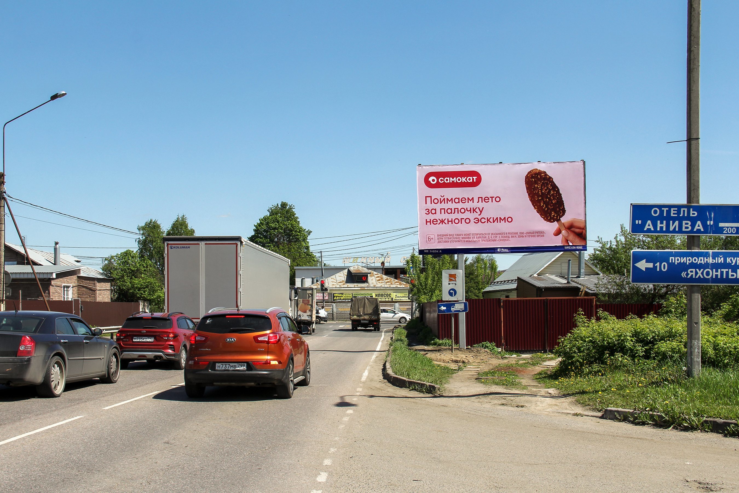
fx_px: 1539
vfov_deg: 18.2
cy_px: 246
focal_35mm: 75
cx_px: 370
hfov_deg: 27.0
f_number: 9
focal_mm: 25
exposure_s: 1/250
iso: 100
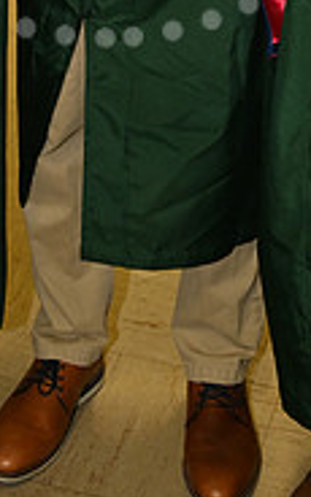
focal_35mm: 108
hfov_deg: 12.2
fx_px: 1459
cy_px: -284
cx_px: 105
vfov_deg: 17.2
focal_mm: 33.5
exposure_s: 1/60
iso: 1600
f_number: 5.6
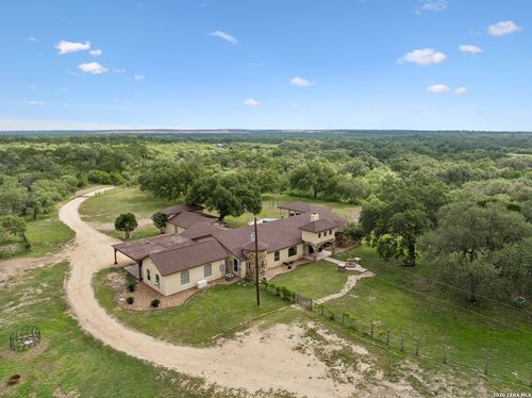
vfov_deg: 56.7
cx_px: 266
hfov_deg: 71.6
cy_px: 199
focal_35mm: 24
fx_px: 368
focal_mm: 12.3
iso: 160
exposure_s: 1/160
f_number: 2.8
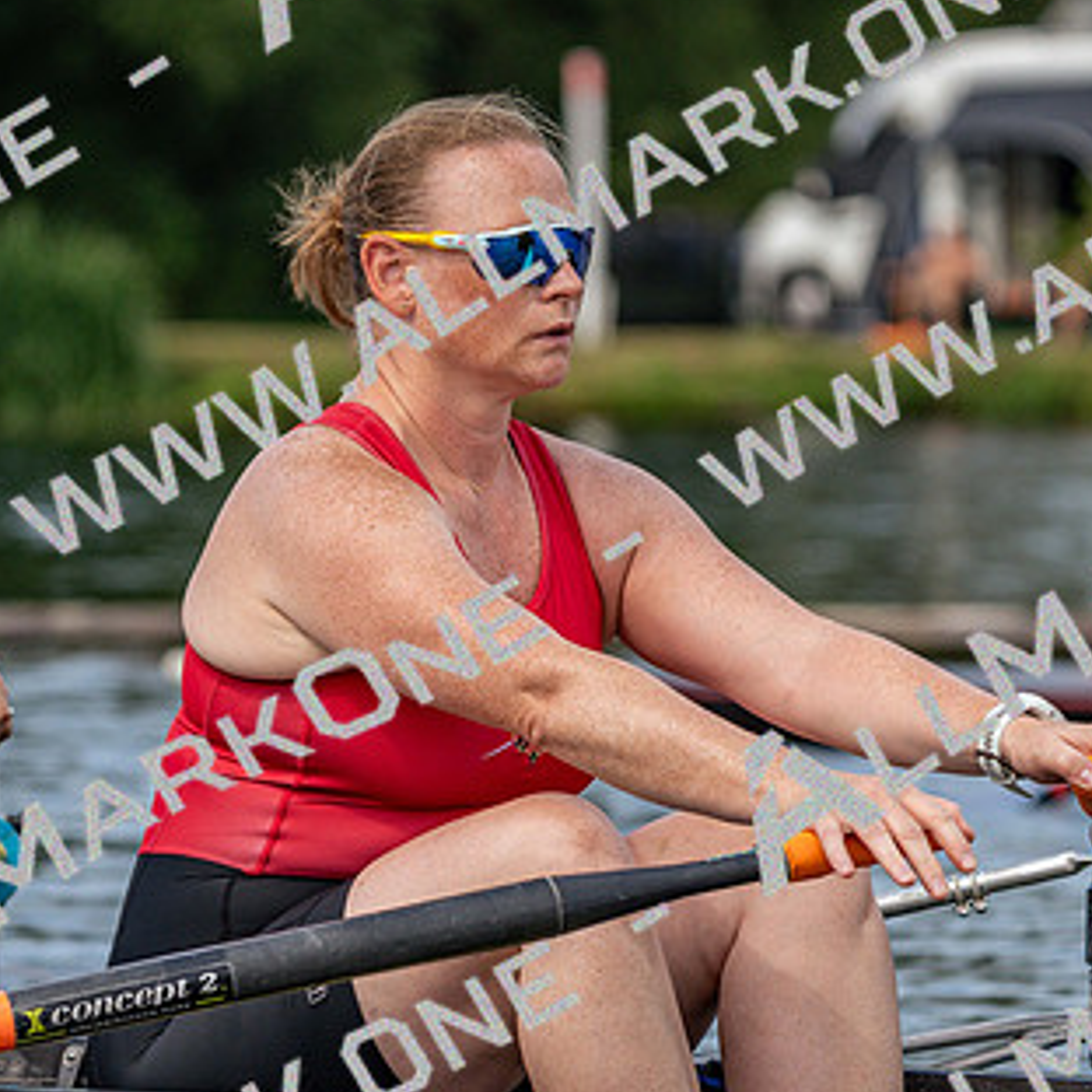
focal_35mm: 330
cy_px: 565
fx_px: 11778
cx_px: 444
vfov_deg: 5.3
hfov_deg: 5.3
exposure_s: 1/1600
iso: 400
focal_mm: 209
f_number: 5.6
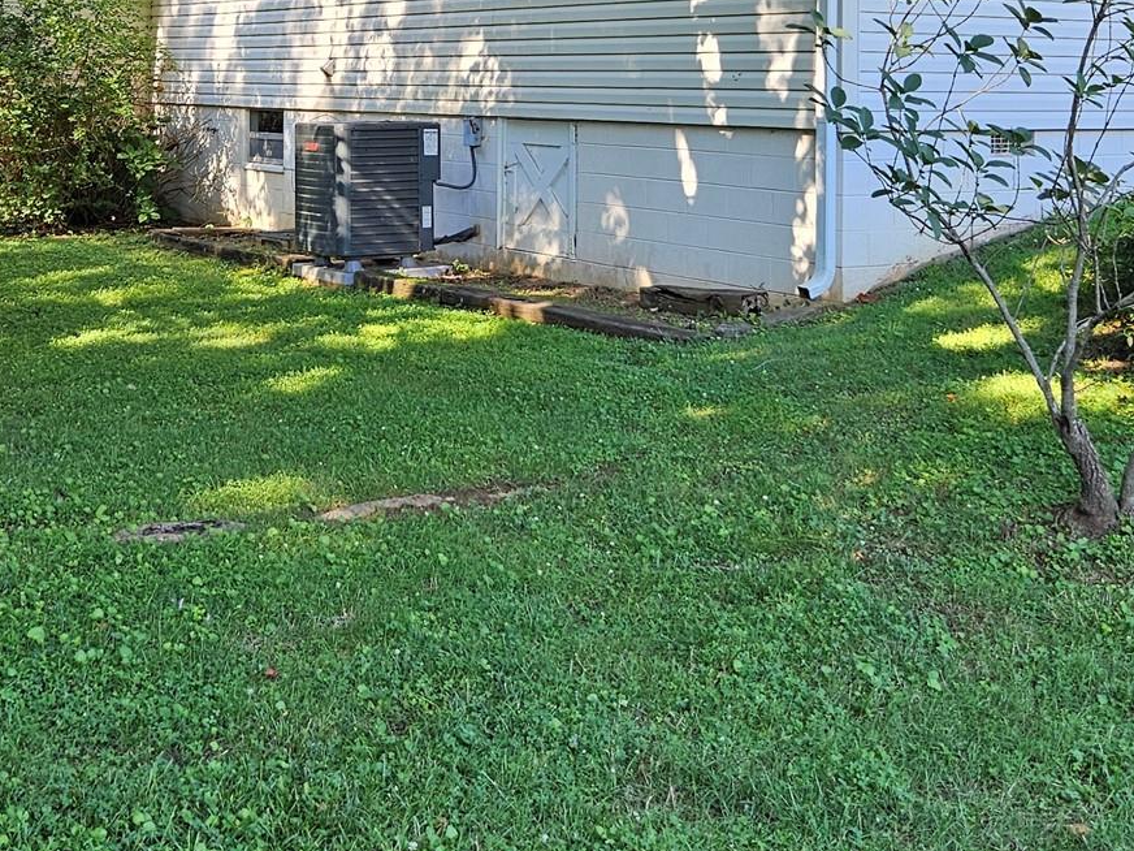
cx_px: 490
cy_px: 16
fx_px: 1769
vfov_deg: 25.8
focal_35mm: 54
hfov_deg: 35.5
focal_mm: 5.4
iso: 32
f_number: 1.8
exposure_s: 1/180
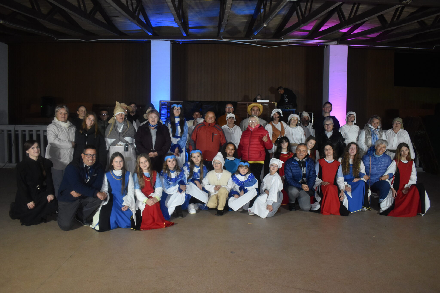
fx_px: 330
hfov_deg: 67.4
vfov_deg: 47.9
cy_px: 146
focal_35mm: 27
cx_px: 220
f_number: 3.5
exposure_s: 1/125
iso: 1600
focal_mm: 18
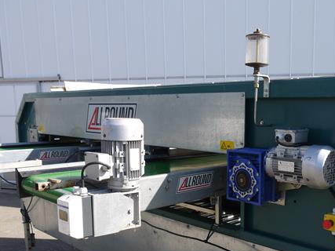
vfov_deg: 31.7
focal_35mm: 45
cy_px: 180
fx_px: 435
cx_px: 226
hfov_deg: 41.5
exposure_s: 1/250
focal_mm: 15
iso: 100
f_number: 5.6
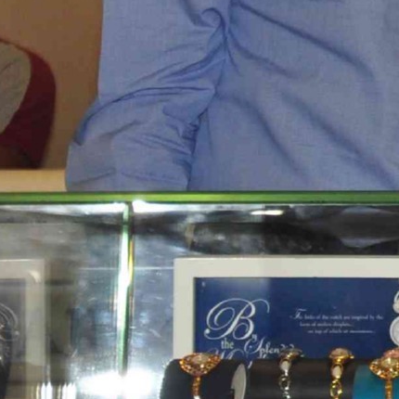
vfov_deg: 4.2
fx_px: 5412
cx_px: 860
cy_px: -171
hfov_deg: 4.2
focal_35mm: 415
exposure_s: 1/125
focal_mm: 62
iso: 400
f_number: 5.6
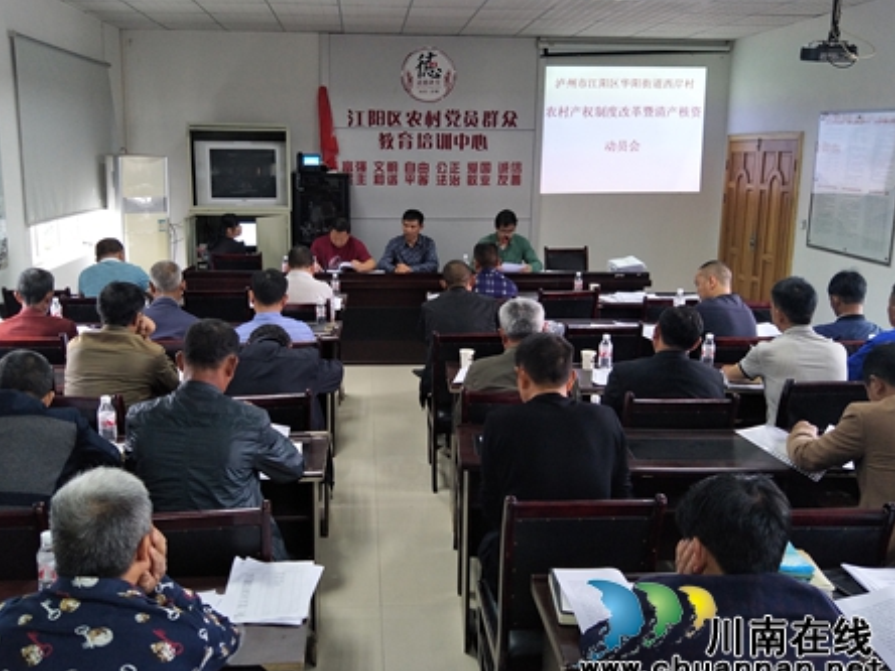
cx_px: 415
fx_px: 698
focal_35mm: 27
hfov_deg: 65.2
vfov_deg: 51.3
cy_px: 323
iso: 286
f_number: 1.7
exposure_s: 1/33
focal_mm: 4.1
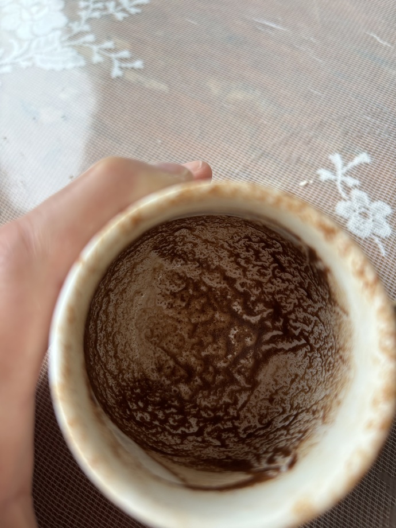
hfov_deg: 53.1
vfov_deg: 67.3
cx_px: 198
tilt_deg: -65.2
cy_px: 264
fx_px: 397
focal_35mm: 26
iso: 125
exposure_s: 1/121
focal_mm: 5.96
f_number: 1.6
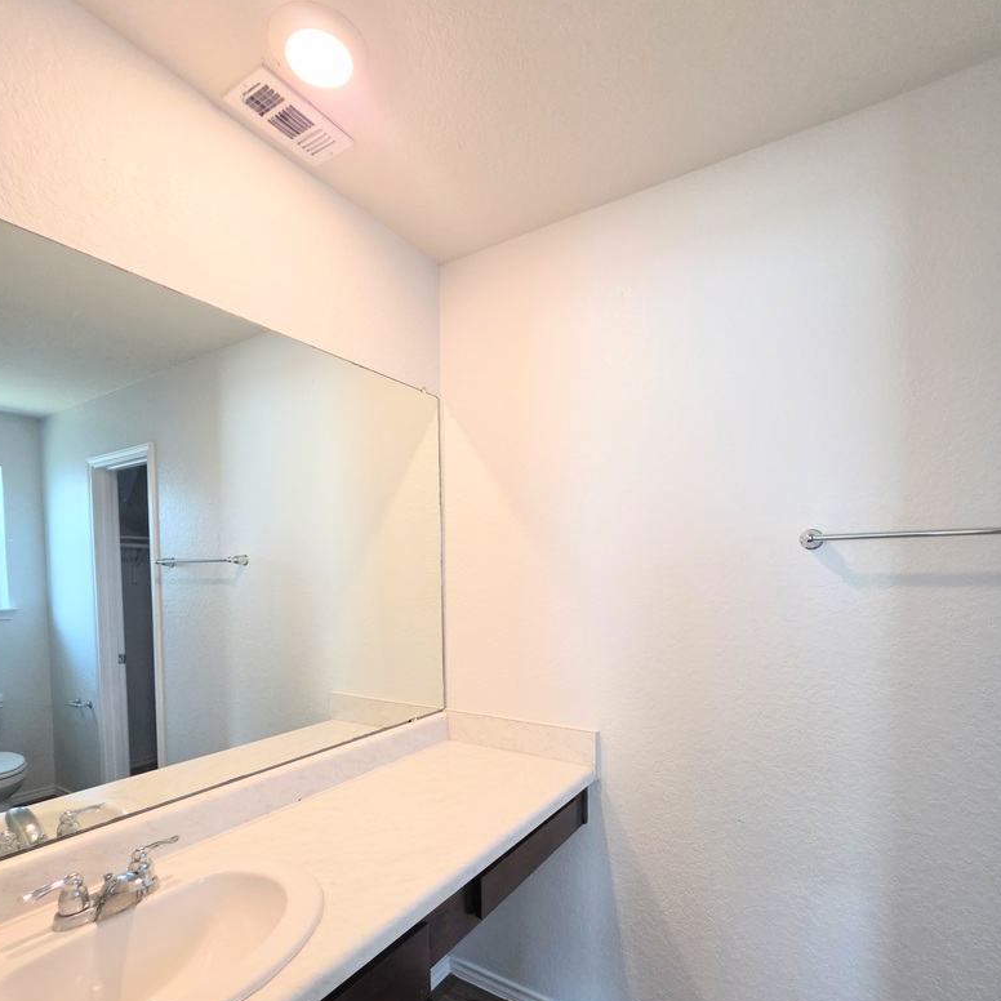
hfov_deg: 87.4
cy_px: 601
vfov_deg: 86.3
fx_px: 523
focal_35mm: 16
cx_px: 504
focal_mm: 2.2
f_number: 1.9
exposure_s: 1/120
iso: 160
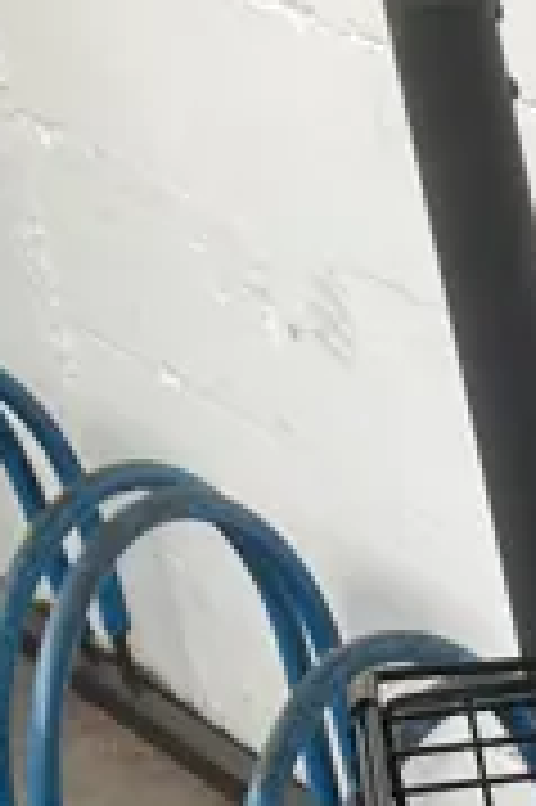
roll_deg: +0.2
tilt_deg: -40.1
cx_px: 1450
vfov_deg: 10.2
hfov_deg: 7.5
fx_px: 3737
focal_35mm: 167
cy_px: 2125
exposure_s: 1/169
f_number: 1.8
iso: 20
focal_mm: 3.99
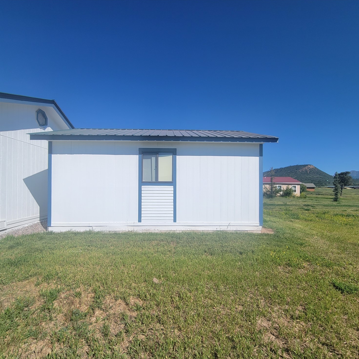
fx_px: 188
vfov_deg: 87.4
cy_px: 187
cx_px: 176
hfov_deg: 87.4
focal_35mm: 16
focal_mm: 2.2
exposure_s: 1/2890
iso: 50
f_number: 2.2
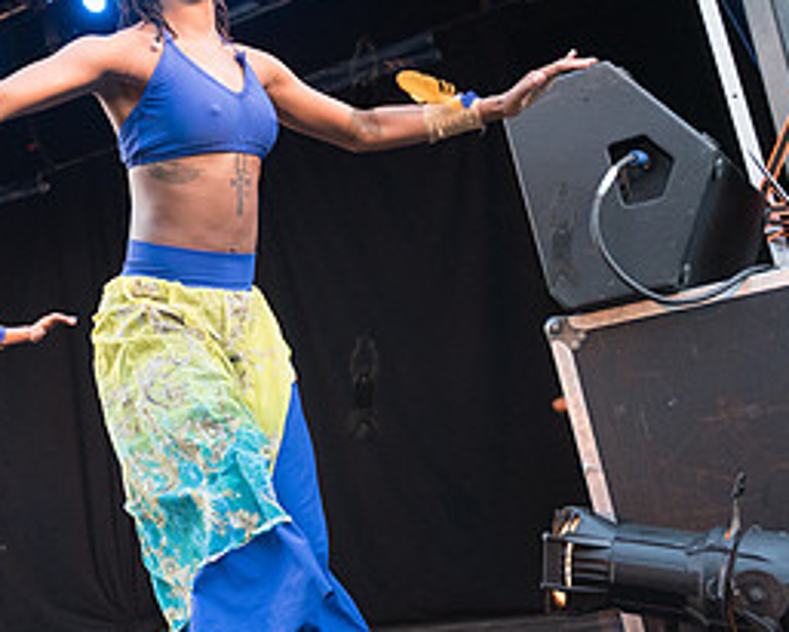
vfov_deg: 27.5
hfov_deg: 31.1
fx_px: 1285
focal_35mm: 55
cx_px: -34
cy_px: 235
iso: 3200
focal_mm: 26
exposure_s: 1/400
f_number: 2.8
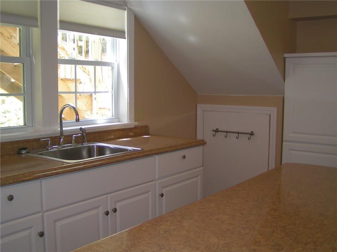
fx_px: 370
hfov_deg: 49.0
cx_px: 168
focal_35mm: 38
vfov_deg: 37.7
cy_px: 126
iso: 64
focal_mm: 5.8
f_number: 2.8
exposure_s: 1/50
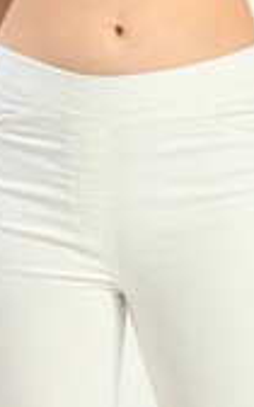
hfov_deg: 3.3
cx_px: 109
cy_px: -104
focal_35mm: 400
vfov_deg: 5.2
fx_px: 4430
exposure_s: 1/160
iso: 100
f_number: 6.3
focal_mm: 122
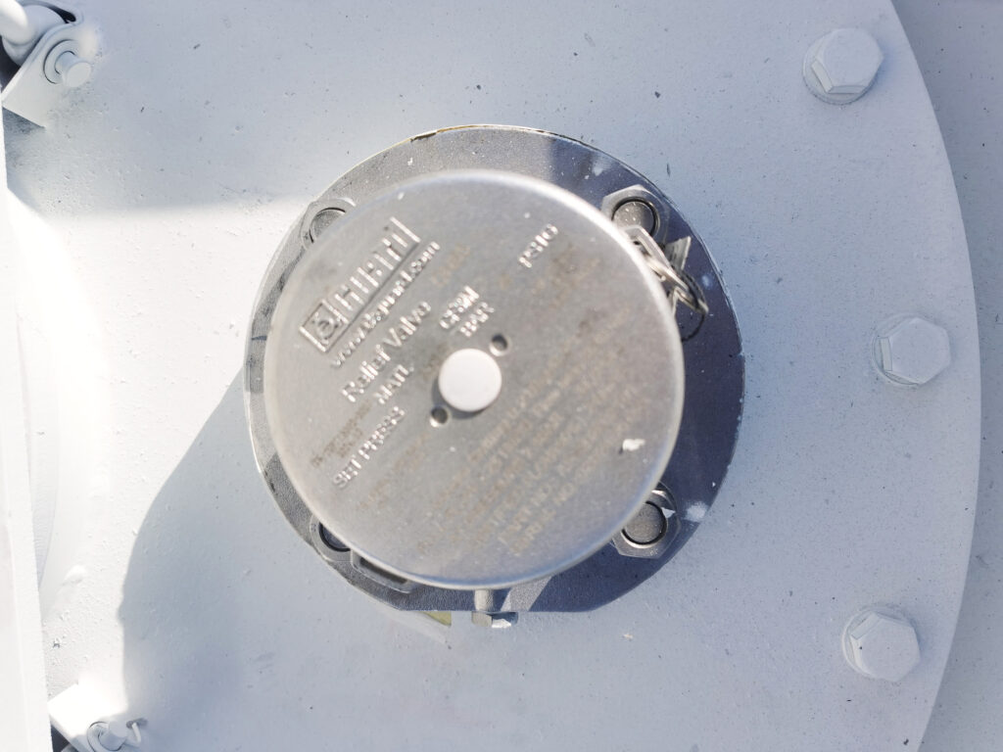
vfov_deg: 51.4
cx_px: 502
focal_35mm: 27
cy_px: 376
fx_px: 782
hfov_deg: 65.3
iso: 50
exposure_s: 1/3448
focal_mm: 5.56
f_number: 1.6
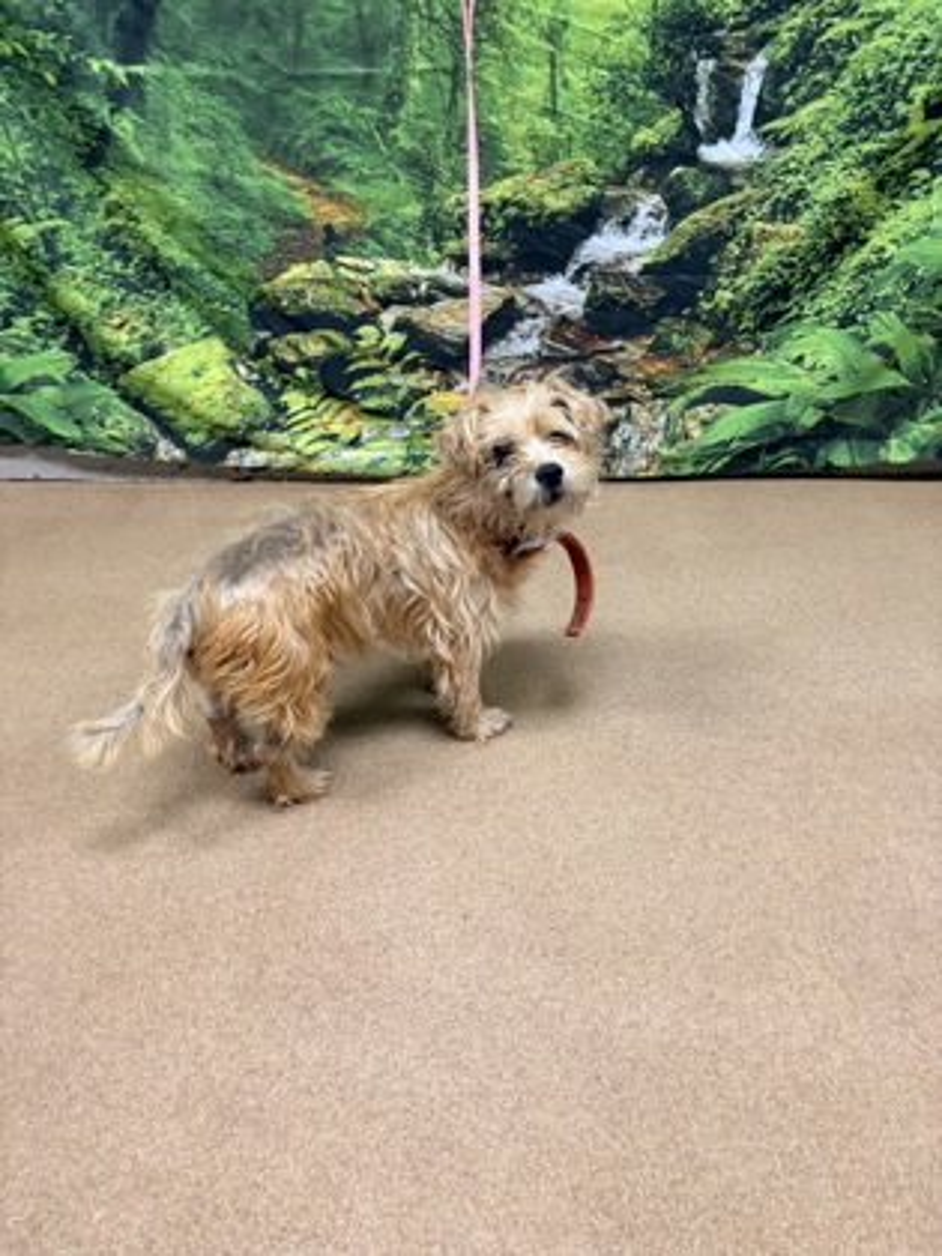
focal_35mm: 26
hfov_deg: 53.1
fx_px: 943
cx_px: 471
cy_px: 628
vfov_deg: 67.3
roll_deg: +2.9
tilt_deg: -34.3
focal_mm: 5.96
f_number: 1.6
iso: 320
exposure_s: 1/60
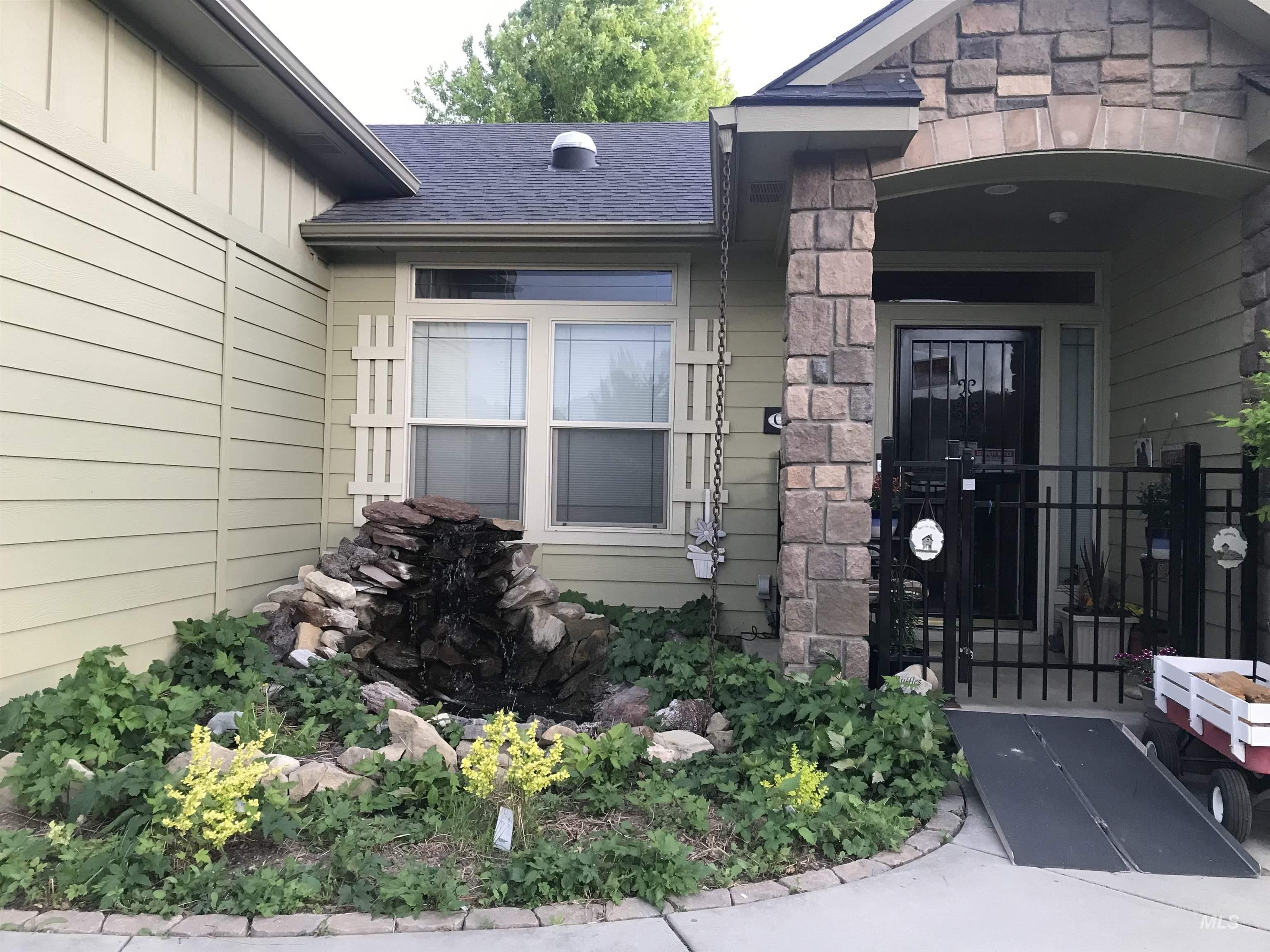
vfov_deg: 49.7
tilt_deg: +0.9
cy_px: 476
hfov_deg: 63.4
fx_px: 1027
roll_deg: -1.0
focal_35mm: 28
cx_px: 635
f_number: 1.8
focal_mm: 3.99
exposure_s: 1/30
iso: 25
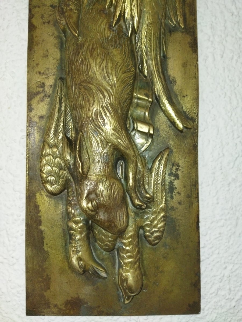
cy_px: 161
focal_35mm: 27
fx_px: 252
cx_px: 121
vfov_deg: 65.3
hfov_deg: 51.4
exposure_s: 1/50
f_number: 1.79
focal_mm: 4.71
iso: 189
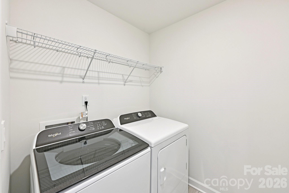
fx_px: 112
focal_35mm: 14
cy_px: 96
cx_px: 144
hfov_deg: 104.3
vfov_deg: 81.2
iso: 400
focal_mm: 14
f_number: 8
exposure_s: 1/13
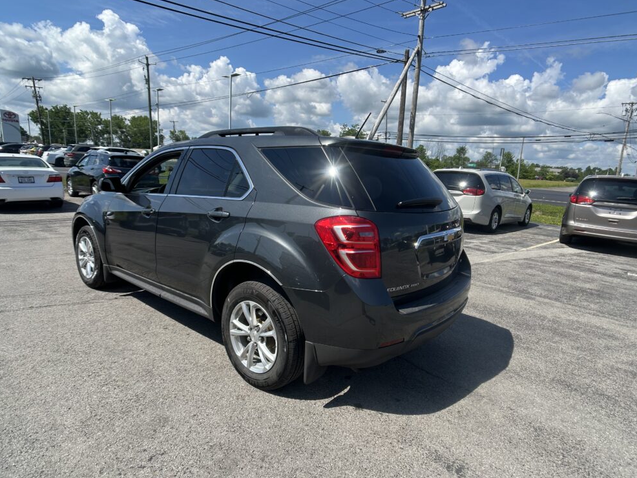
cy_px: 231
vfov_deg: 51.4
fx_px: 497
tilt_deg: -10.3
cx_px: 318
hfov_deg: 65.3
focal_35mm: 27
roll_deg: -3.6
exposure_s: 1/3968
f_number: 1.5
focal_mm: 5.7
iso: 50
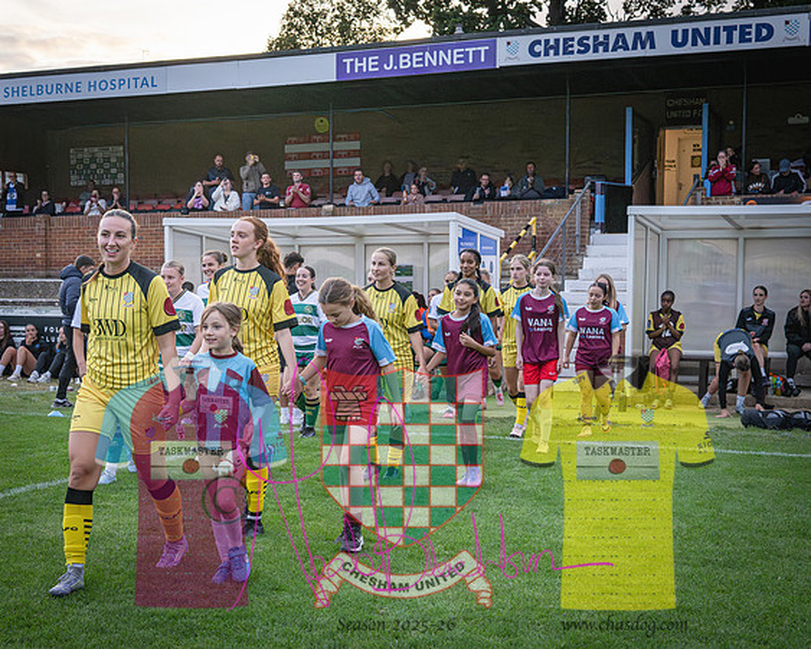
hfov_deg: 34.5
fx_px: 1295
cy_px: 398
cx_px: 280
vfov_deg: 28.0
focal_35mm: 54
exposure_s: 1/2000
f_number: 5
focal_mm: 35
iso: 2000
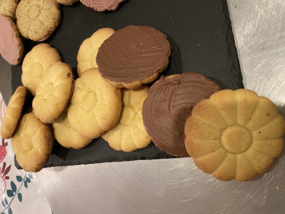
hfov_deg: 67.3
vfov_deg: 53.0
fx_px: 214
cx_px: 142
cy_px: 107
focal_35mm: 26
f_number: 1.8
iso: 500
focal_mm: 4.25
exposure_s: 1/33
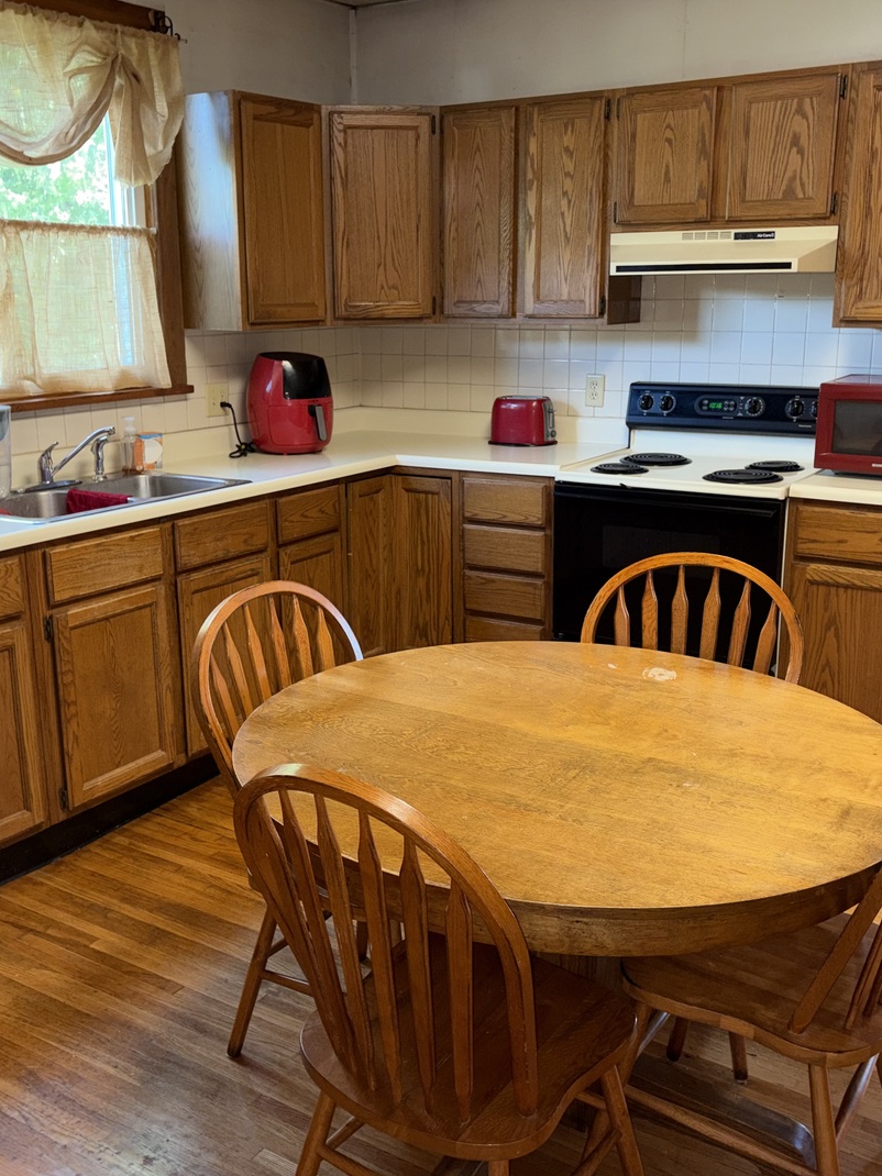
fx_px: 1190
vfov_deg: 52.6
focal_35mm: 35
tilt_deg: -13.0
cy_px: 588
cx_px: 434
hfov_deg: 40.7
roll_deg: +1.4
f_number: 1.6
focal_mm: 5.96
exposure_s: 1/15
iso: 80
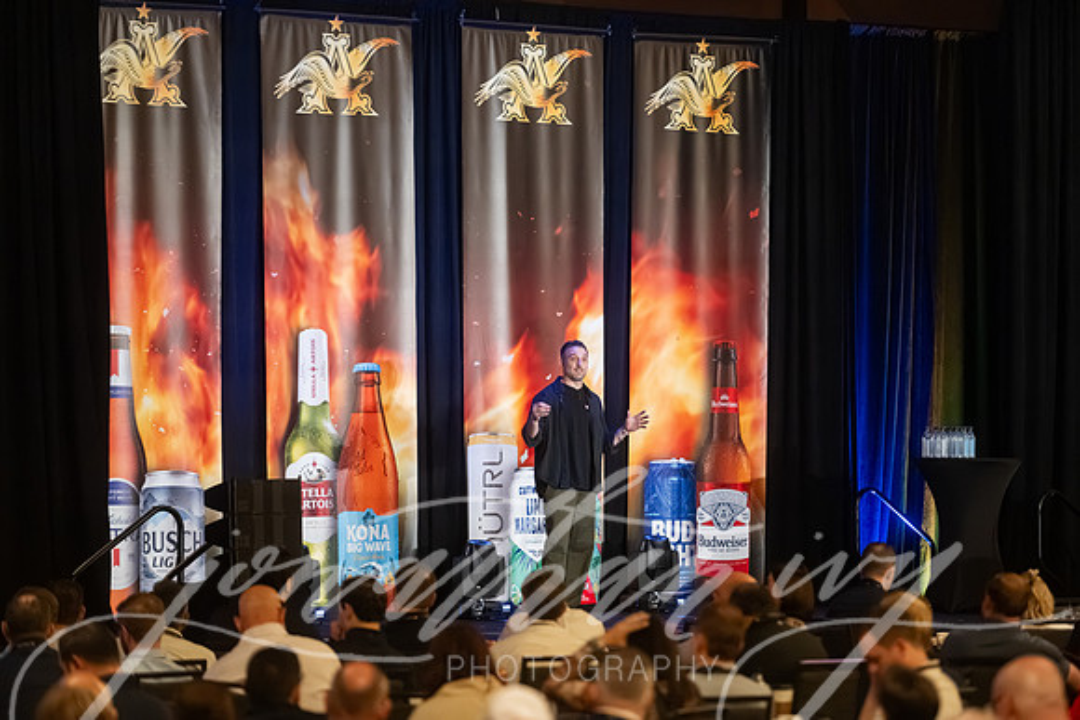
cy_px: 360
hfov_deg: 13.6
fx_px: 4528
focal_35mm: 151
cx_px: 540
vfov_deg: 9.1
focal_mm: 150
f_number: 2.8
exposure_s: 1/320
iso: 8000
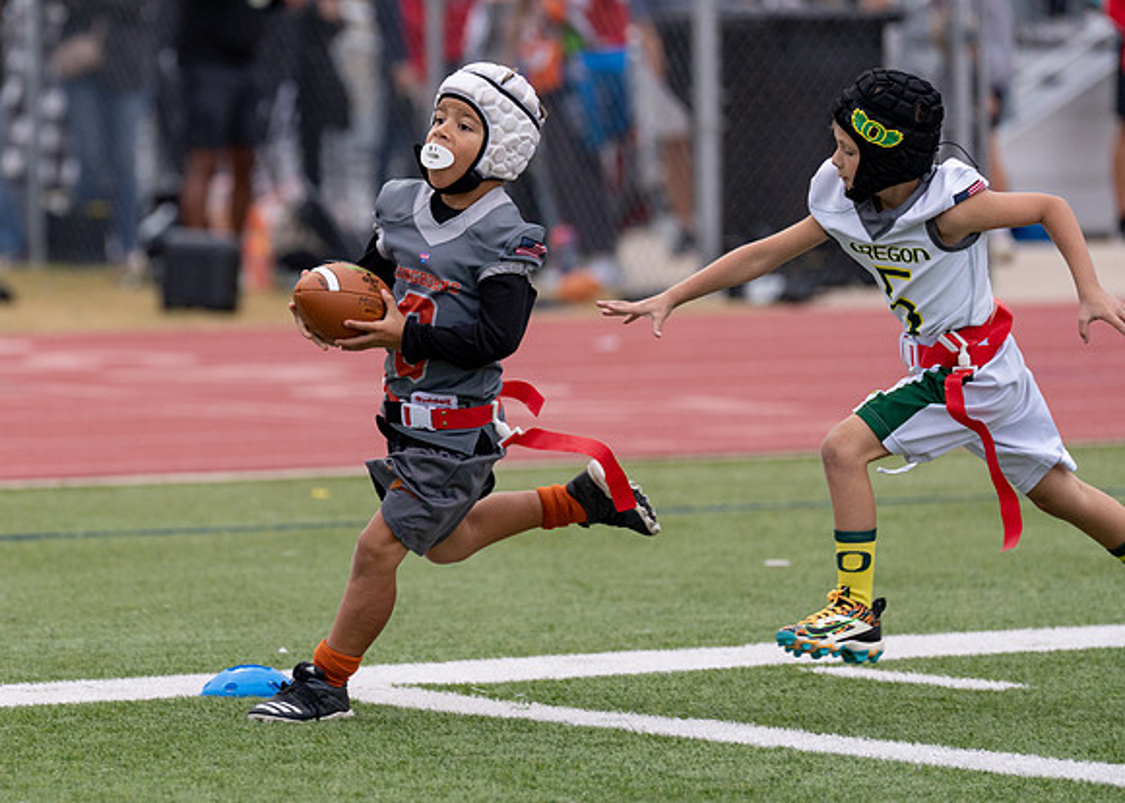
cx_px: 266
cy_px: 370
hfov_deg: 6.5
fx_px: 9903
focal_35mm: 310
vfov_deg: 4.6
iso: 400
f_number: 3.2
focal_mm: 200
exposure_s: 1/1000
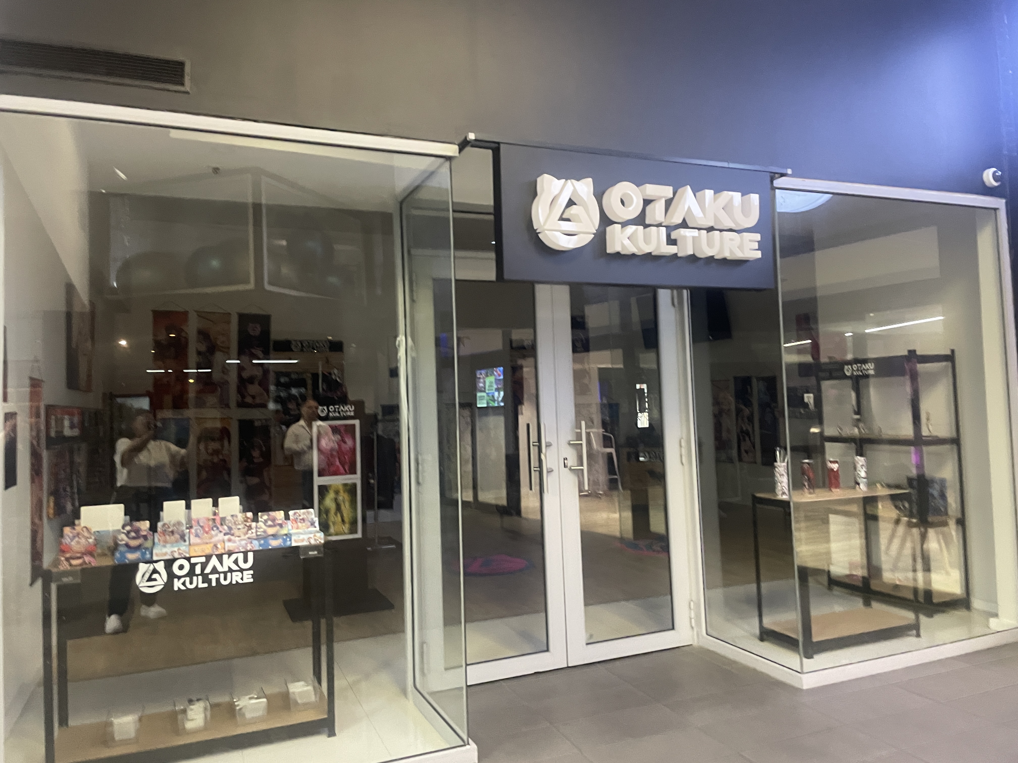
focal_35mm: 26
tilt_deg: +1.9
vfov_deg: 53.1
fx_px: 765
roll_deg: +1.4
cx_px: 509
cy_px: 382
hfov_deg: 67.3
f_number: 1.6
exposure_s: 1/33
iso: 400
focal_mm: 4.2
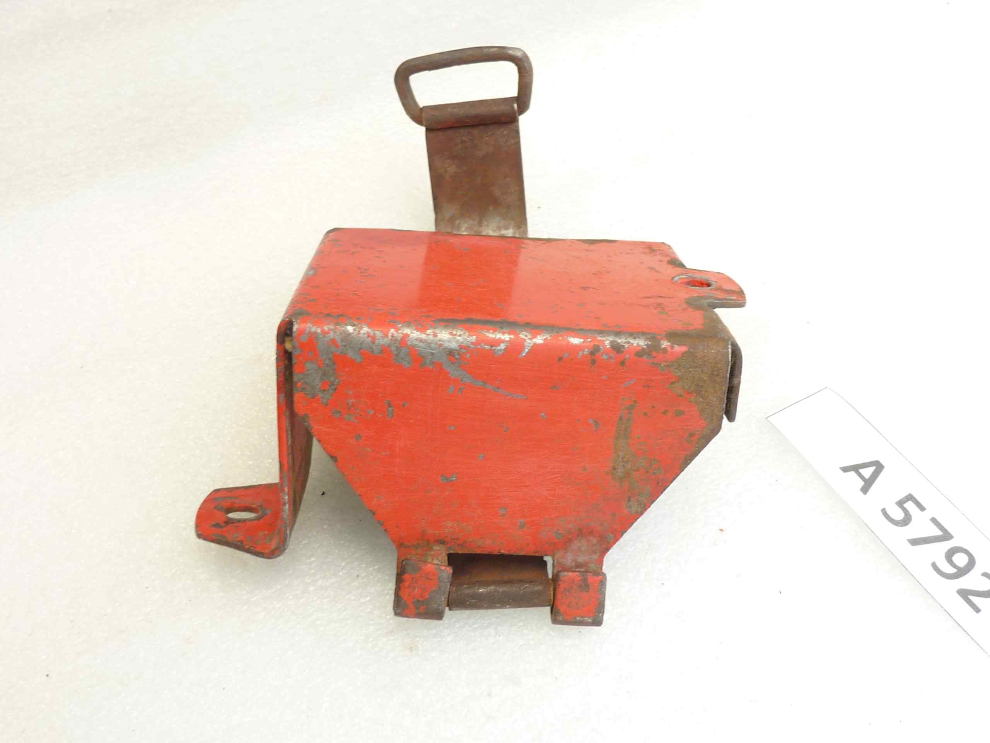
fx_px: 1087
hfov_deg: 49.0
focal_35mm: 38
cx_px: 495
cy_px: 372
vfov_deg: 37.7
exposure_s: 1/8
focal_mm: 4.4
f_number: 3.3
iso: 80
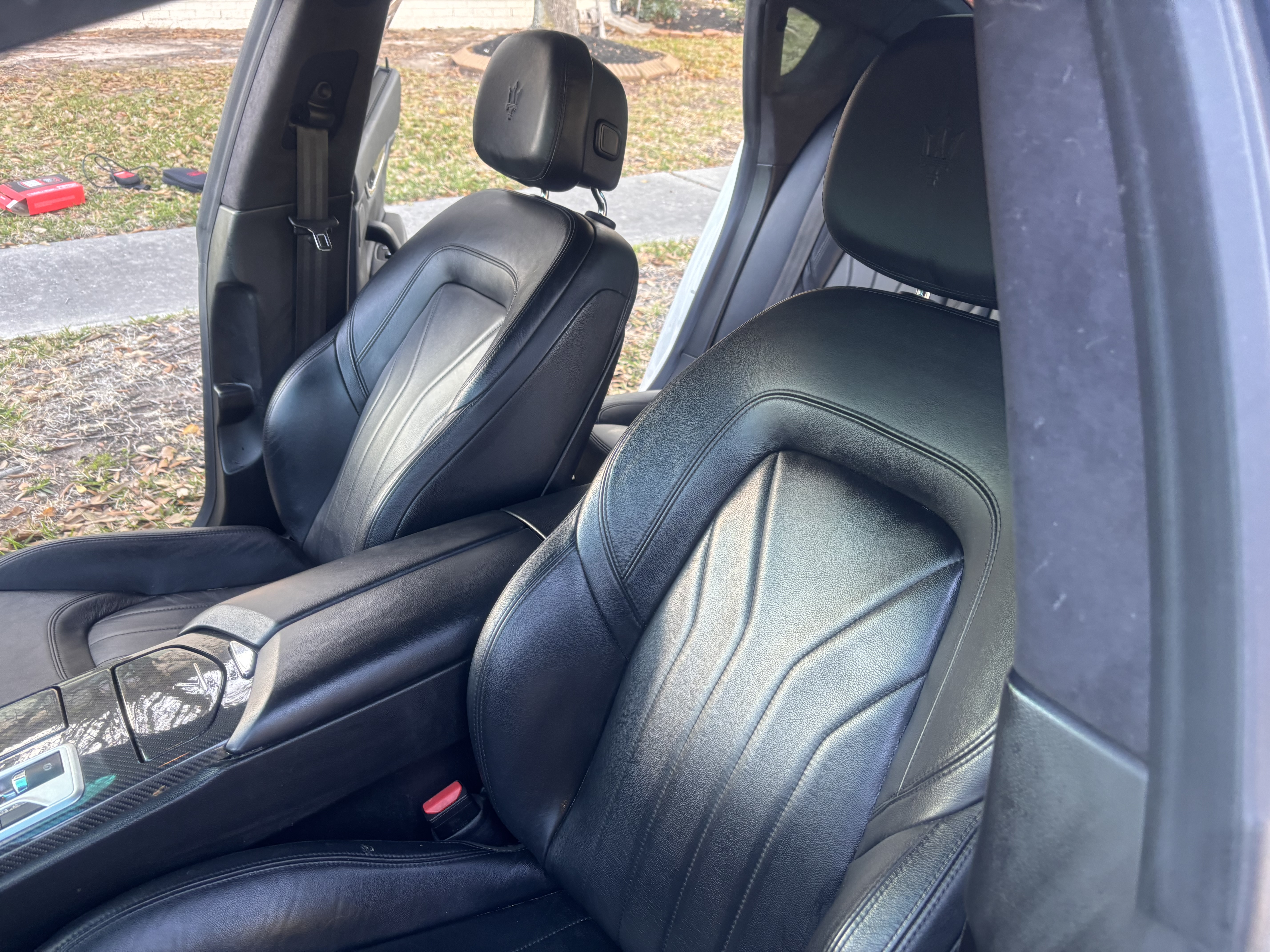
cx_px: 635
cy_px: 476
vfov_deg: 53.1
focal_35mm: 26
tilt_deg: -28.4
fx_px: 954
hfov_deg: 67.3
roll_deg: -3.9
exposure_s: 1/102
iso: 125
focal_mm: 5.96
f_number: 1.6
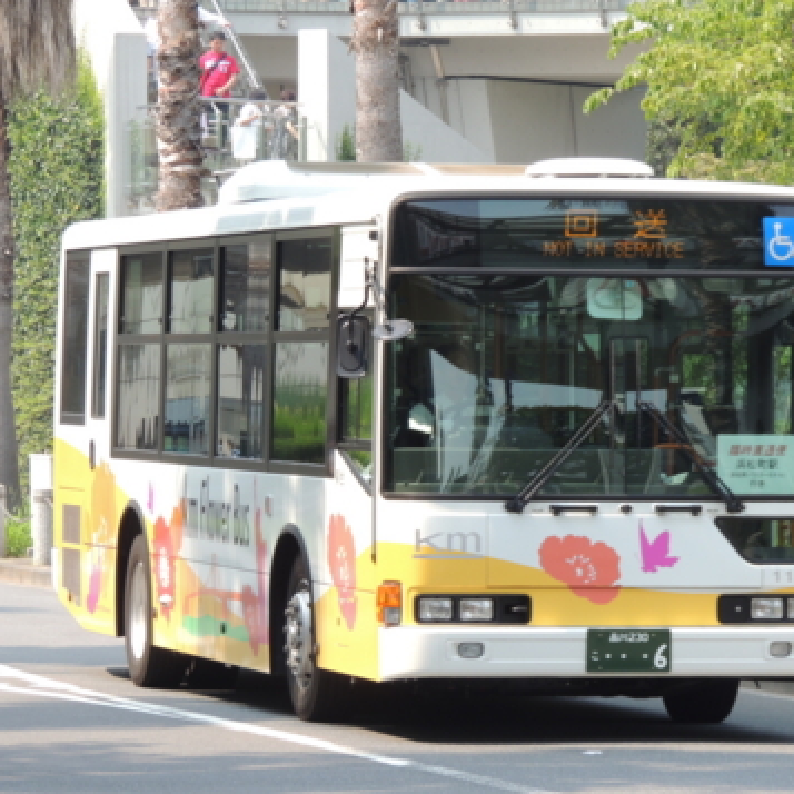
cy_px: 398
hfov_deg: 7.4
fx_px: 6176
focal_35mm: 238
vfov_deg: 7.4
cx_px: 512
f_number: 5.1
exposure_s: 1/125
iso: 100
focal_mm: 35.6
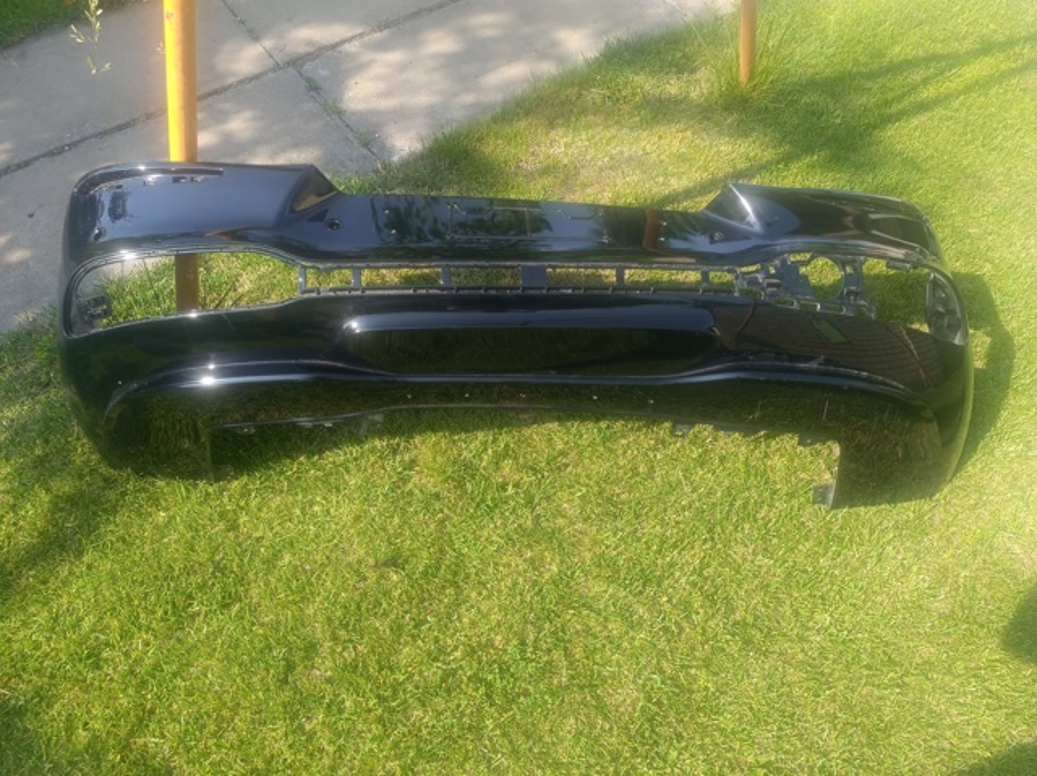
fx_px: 718
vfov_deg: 56.8
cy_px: 388
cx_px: 518
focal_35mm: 24
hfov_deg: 71.6
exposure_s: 1/174
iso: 50
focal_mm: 6.14
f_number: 1.65
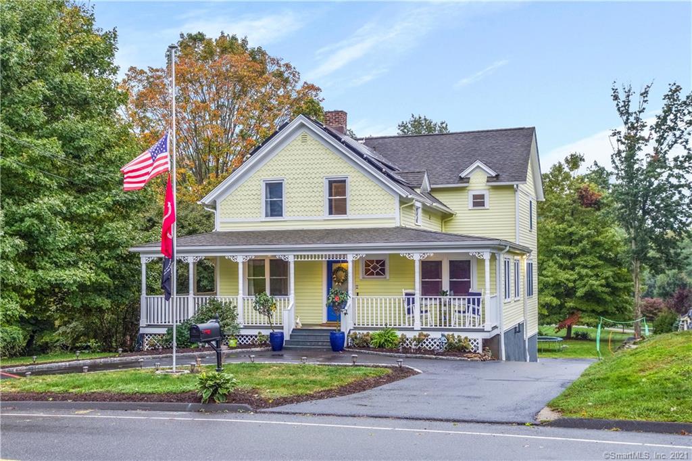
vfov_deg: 36.8
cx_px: 346
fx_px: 692
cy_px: 230
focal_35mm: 36
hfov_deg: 53.1
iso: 400
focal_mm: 24
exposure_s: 1/80
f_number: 5.6
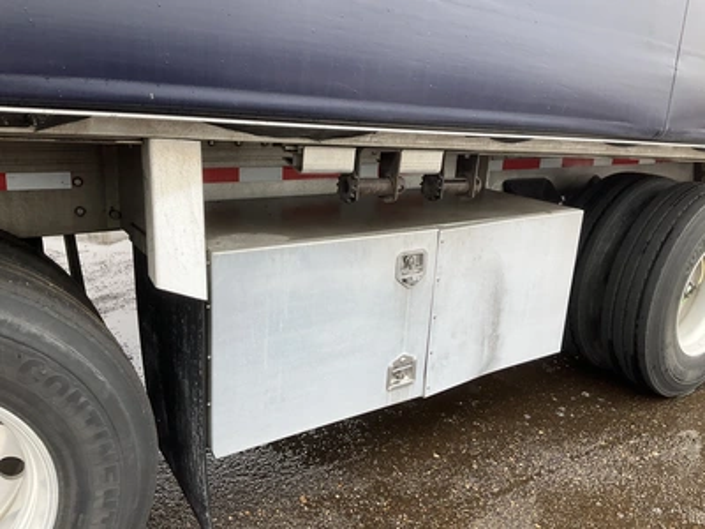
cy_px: 264
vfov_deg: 48.2
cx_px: 352
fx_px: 591
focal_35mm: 29
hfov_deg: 61.7
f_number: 1.8
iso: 20
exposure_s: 1/222
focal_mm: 3
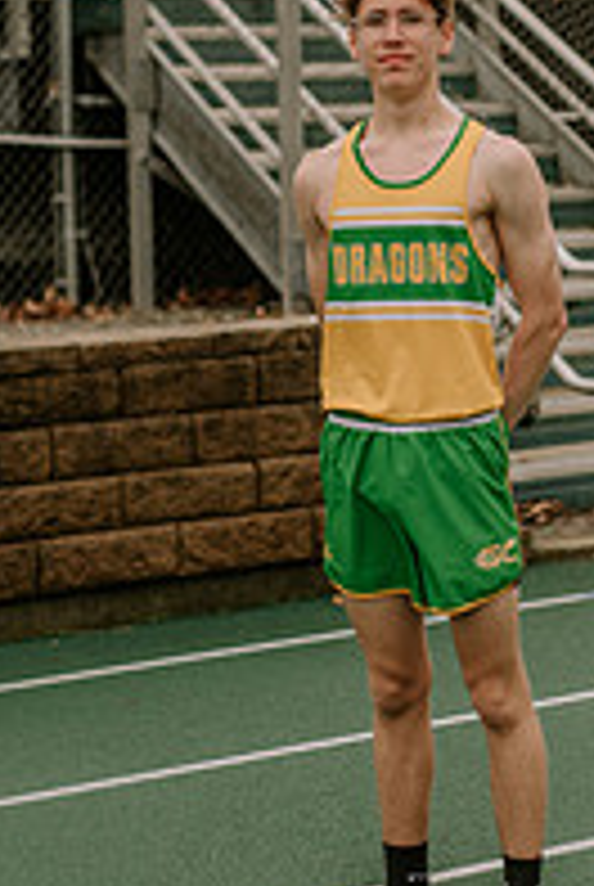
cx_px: 410
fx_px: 2811
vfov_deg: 17.8
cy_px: 234
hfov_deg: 12.0
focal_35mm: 114
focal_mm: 50
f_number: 2
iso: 100
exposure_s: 1/1250
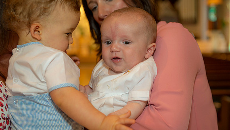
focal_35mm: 66
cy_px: 62
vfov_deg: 18.3
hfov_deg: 31.9
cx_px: 114
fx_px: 403
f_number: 4
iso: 1000
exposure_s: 1/100
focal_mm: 62
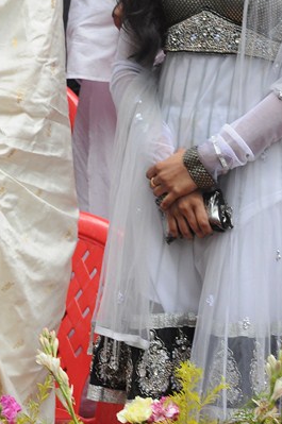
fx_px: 3569
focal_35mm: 303
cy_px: 34
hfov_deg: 4.5
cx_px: 118
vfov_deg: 6.8
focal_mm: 105
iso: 1250
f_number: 11
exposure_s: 1/125
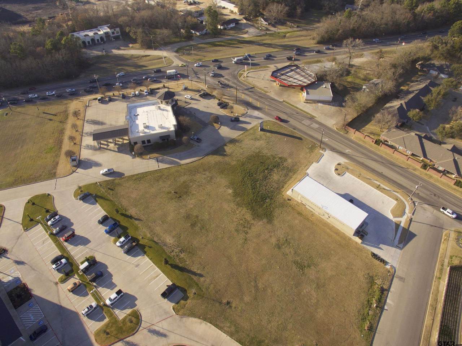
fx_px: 267
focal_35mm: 20
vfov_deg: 65.9
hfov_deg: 81.8
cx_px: 231
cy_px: 173
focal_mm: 3.61
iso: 100
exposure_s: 1/575
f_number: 2.8
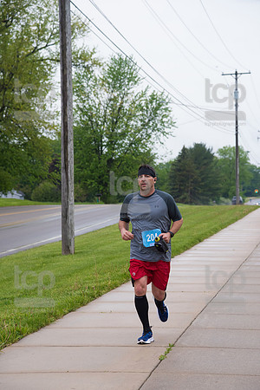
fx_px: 1300
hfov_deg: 11.4
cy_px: 195
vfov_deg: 17.1
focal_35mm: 120
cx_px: 130
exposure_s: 1/640
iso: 640
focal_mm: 120
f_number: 6.3
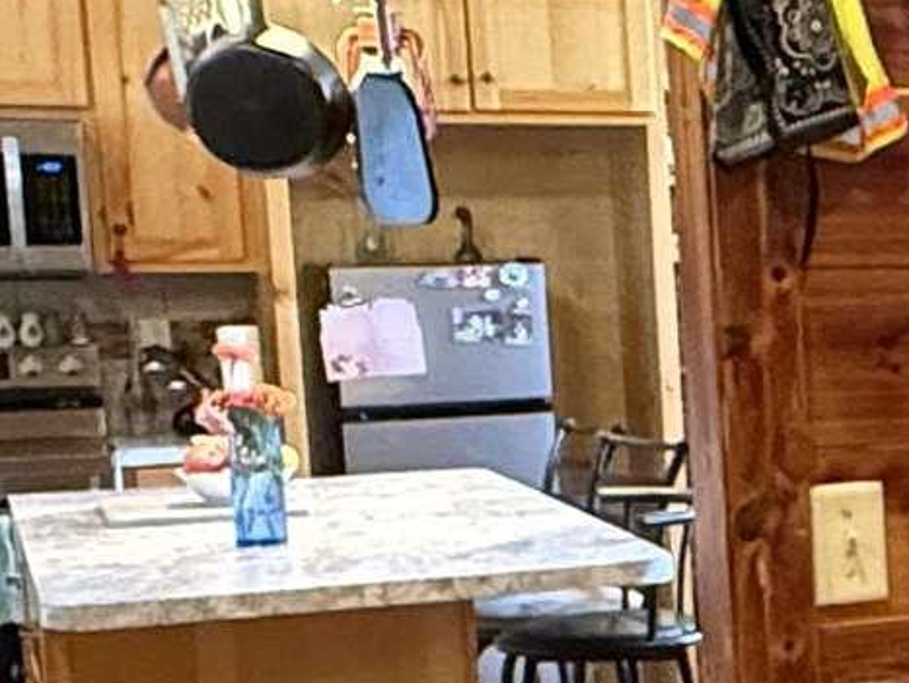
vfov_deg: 16.0
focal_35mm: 92
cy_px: 541
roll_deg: +0.2
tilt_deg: -7.3
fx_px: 2418
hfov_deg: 17.3
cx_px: 1651
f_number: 2.2
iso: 800
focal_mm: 2.22
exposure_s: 1/60
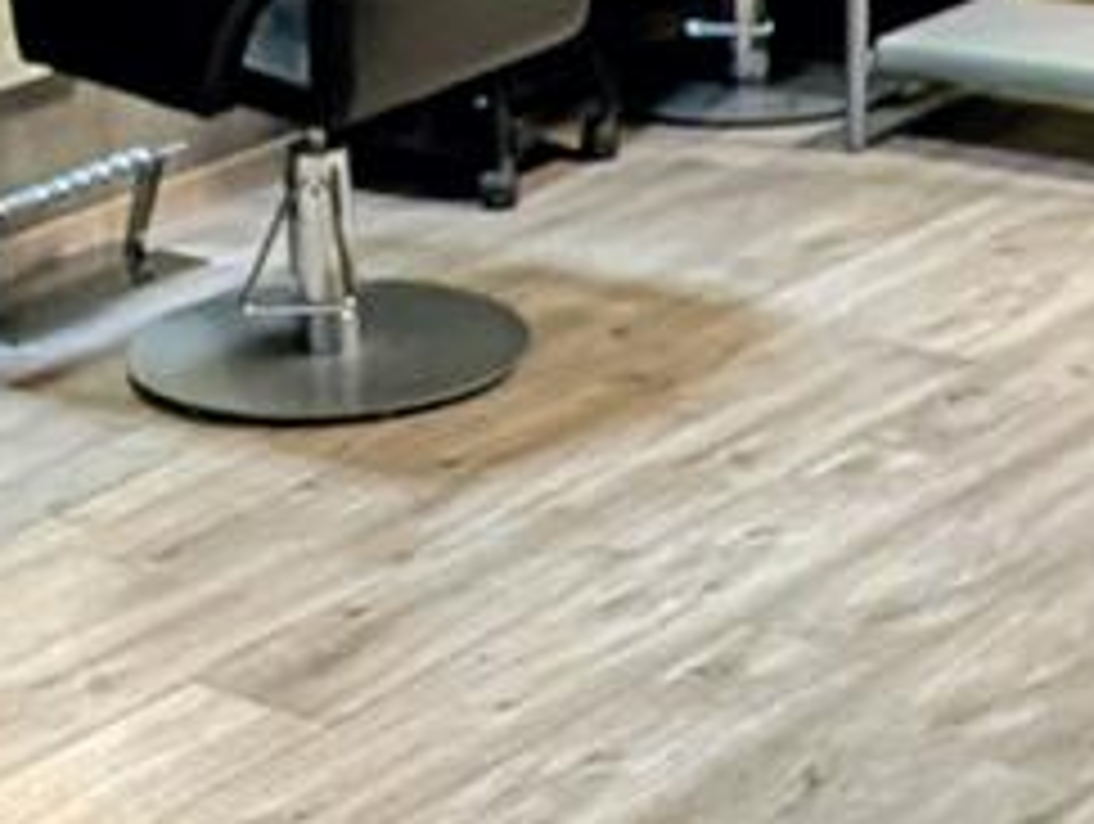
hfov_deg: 20.4
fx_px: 3007
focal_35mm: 95
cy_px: -20
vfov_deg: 15.3
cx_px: 198
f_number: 1.7
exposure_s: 1/100
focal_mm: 2.02
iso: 86
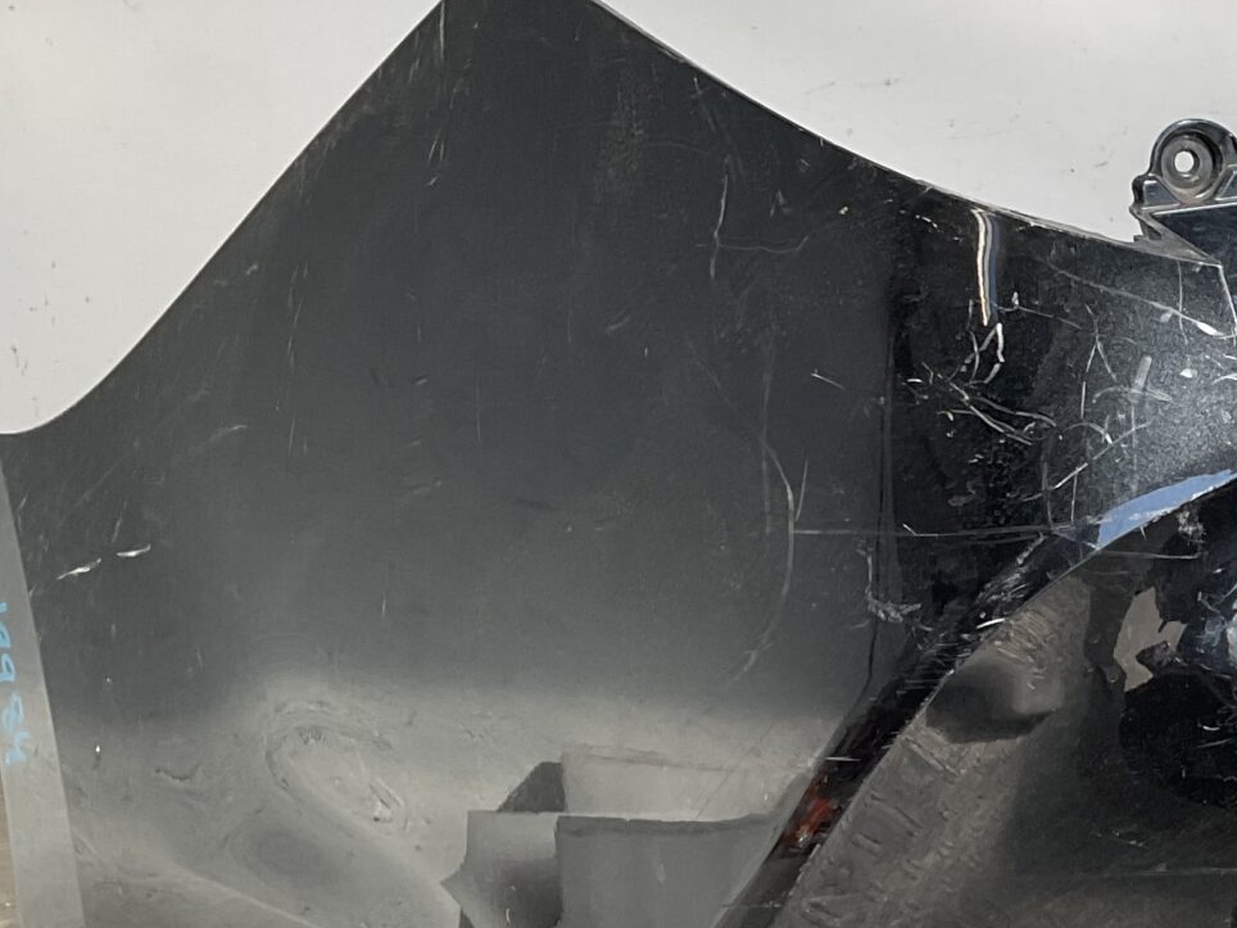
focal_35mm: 77
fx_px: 2752
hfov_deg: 23.0
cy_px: 499
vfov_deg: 19.1
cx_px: 1519
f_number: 1.8
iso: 16
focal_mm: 3
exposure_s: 1/380
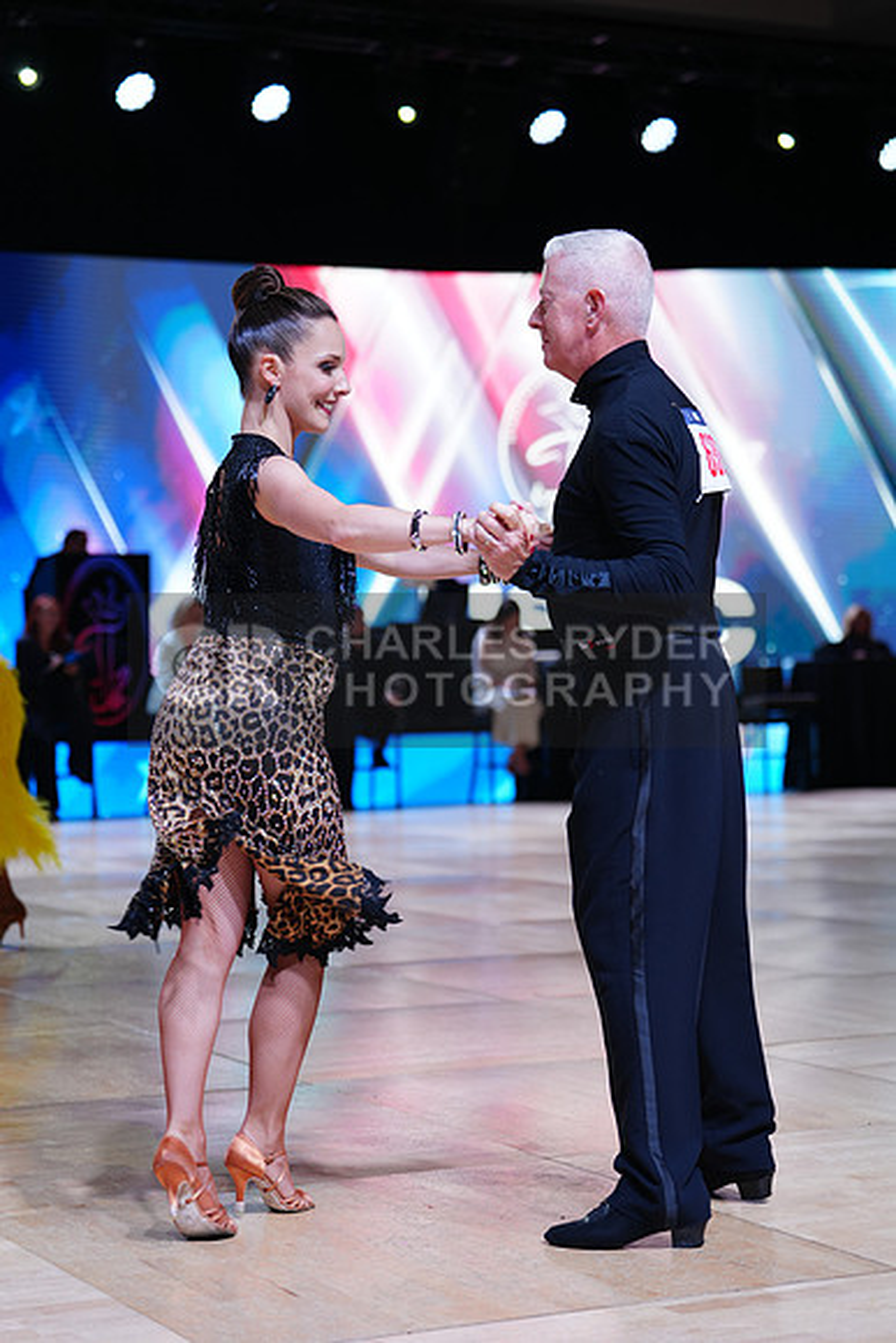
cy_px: 672
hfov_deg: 18.9
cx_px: 448
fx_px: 2686
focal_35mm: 72
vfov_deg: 28.1
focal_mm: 72
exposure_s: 1/400
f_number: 2.8
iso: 500
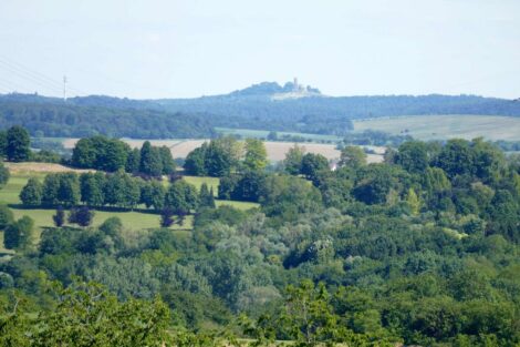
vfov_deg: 3.4
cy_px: 174
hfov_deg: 5.2
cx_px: 260
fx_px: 5775
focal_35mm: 400
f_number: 4
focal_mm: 146
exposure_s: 1/1000
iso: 125
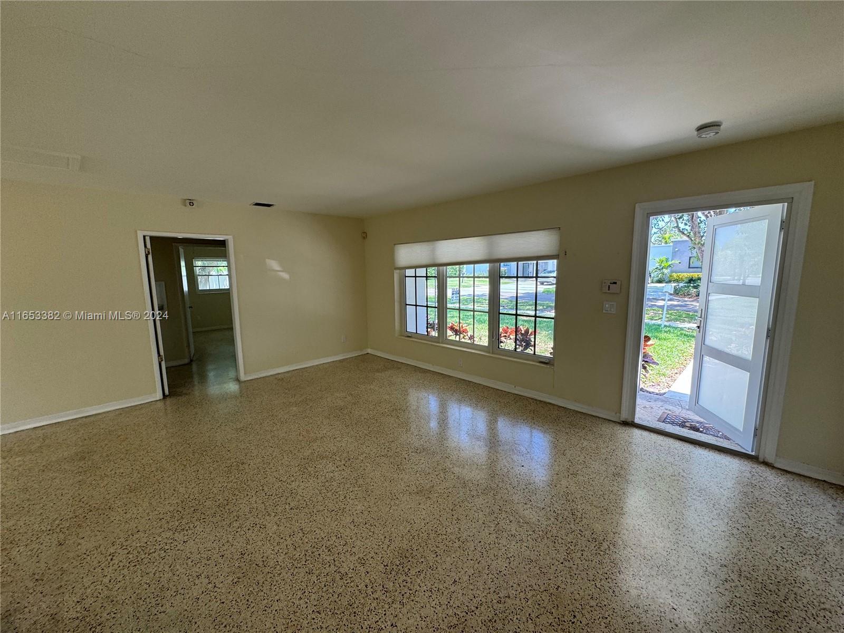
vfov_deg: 85.7
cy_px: 316
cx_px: 422
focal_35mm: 14
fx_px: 341
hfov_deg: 102.1
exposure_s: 1/120
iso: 80
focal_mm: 2.22
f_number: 2.2
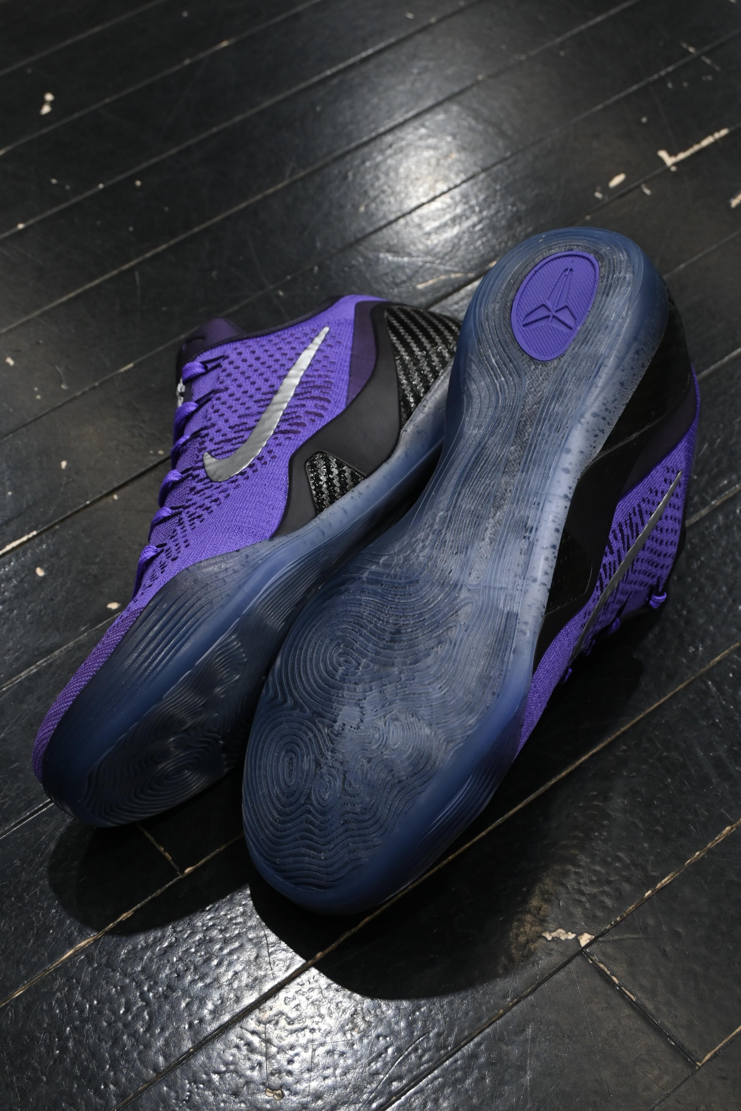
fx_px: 1621
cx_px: 370
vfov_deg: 37.9
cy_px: 556
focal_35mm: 52
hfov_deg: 25.8
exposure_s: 1/60
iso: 720
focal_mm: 35
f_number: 6.3
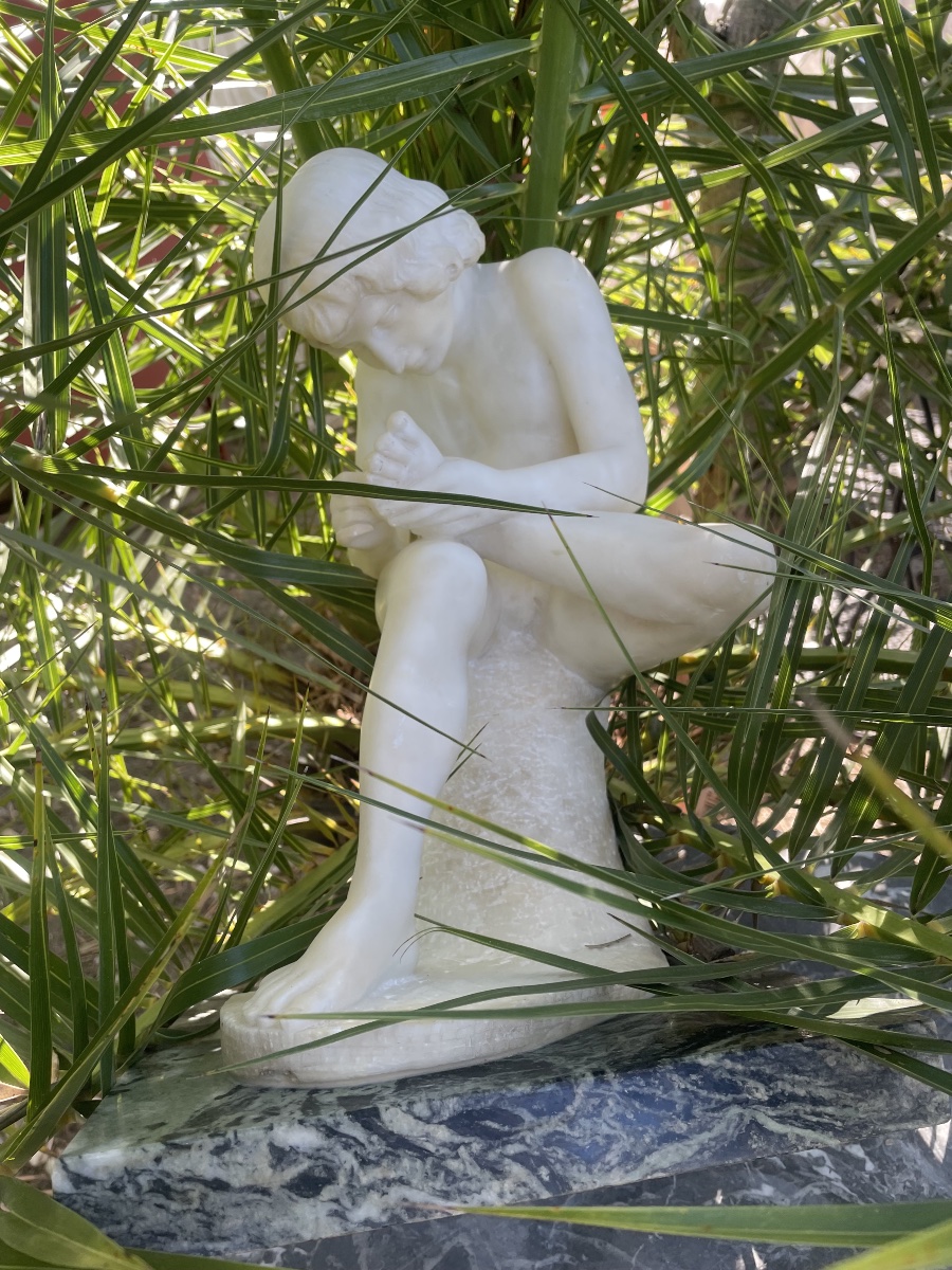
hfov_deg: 53.1
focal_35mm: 26
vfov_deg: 67.3
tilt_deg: -33.1
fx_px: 953
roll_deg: -6.0
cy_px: 635
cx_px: 476
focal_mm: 4.2
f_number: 1.6
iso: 32
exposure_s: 1/149
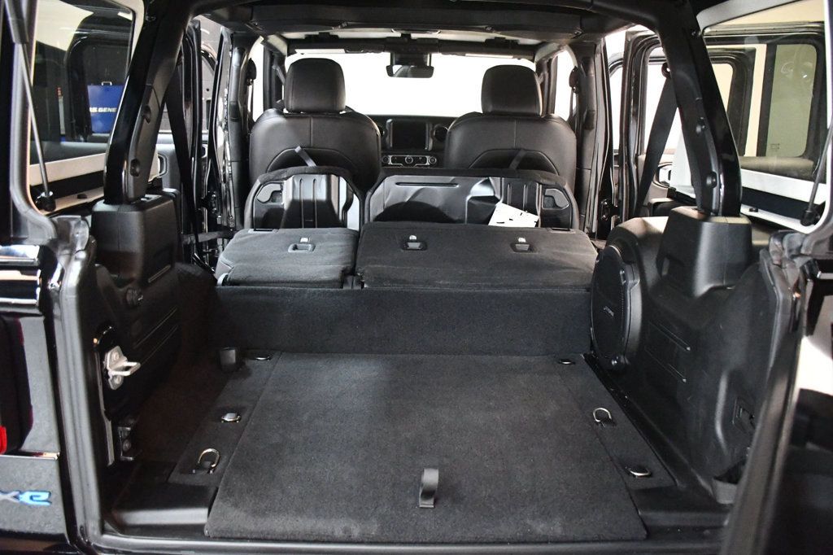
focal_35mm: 30
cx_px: 416
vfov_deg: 43.6
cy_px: 278
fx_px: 694
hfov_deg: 61.9
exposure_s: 1/60
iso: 10000
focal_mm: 20
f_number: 3.5
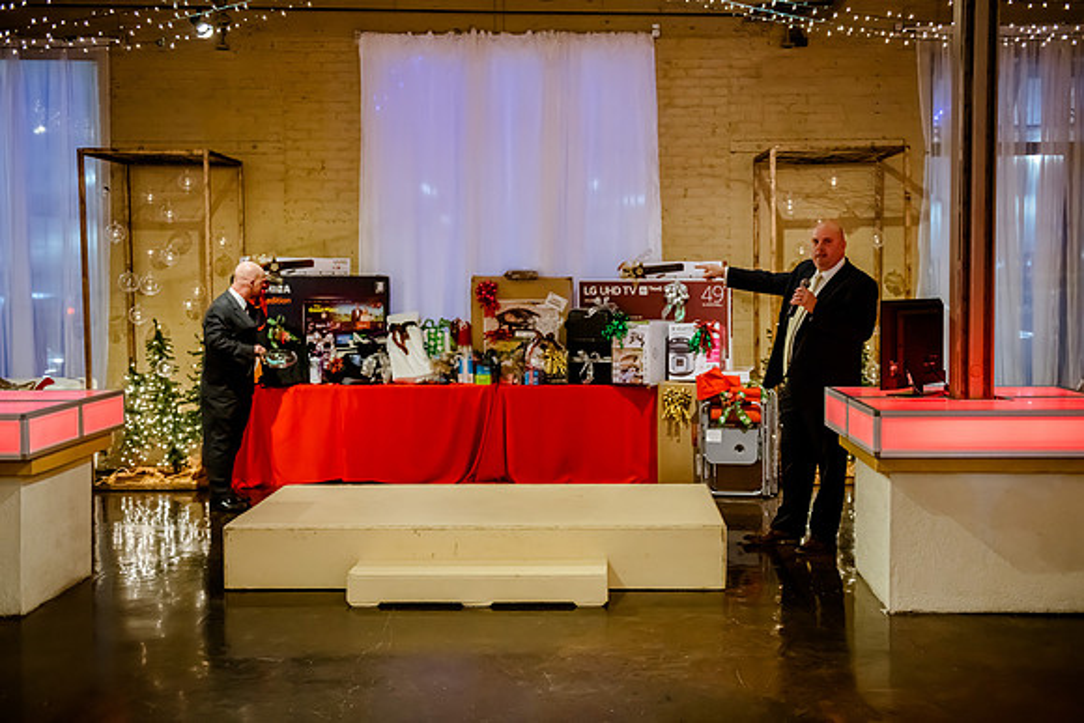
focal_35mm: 43
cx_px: 560
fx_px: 1290
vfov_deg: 31.3
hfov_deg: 45.6
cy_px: 350
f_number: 2.8
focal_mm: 40
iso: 3200
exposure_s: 1/125
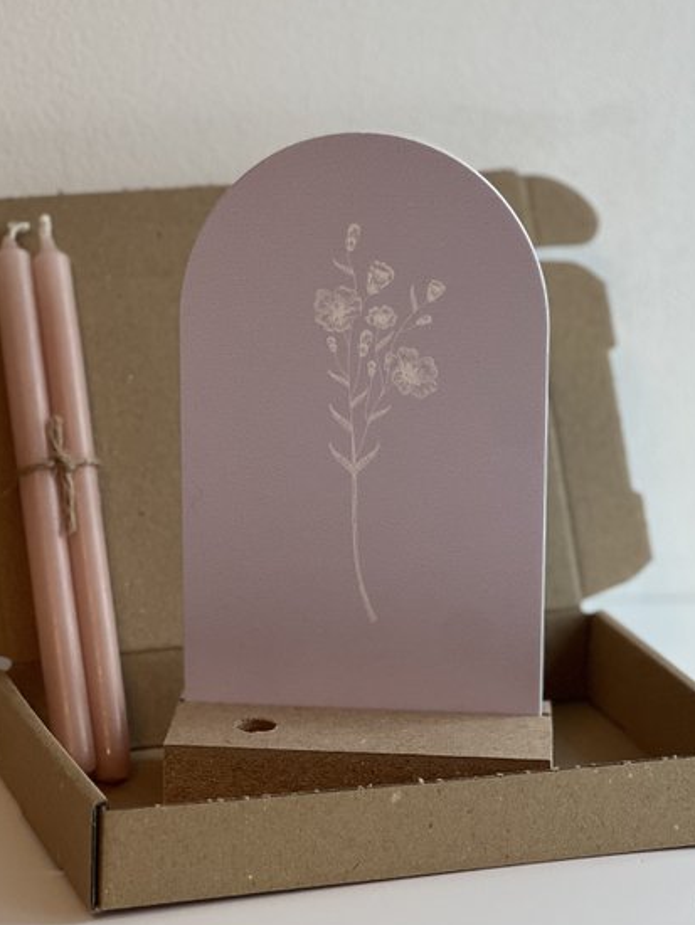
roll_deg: -0.8
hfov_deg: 13.2
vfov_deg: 17.6
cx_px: 360
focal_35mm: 112
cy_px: 491
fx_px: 2996
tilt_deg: -18.2
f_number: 2.8
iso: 100
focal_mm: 9
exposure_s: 1/100
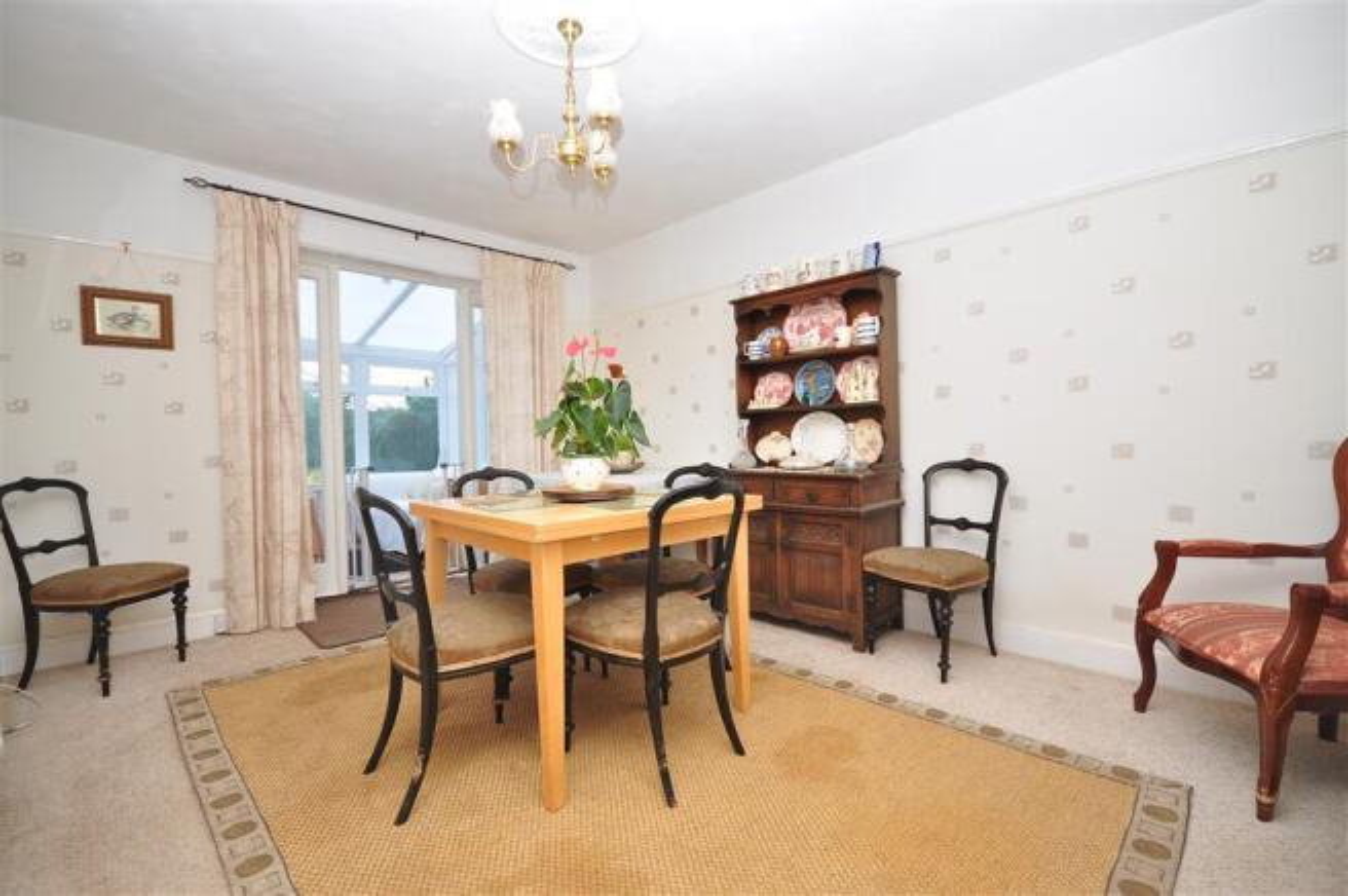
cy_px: 448
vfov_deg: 77.2
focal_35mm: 15
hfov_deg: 100.4
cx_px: 674
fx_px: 561
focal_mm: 10
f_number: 4
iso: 200
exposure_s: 1/15
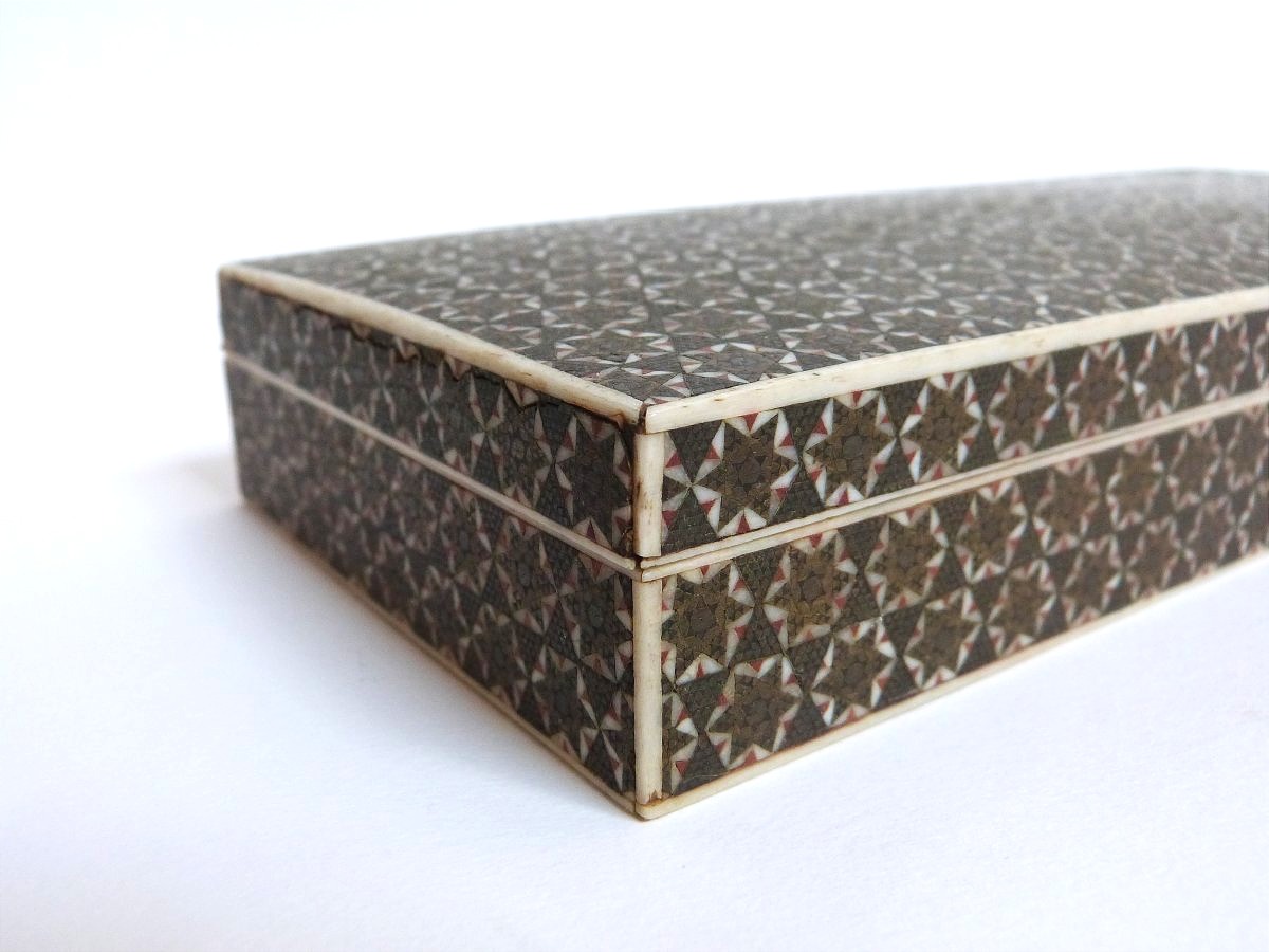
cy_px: 476
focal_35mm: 34
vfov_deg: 41.8
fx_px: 1246
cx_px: 634
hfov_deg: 54.0
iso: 320
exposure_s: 1/60
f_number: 3
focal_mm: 6.1
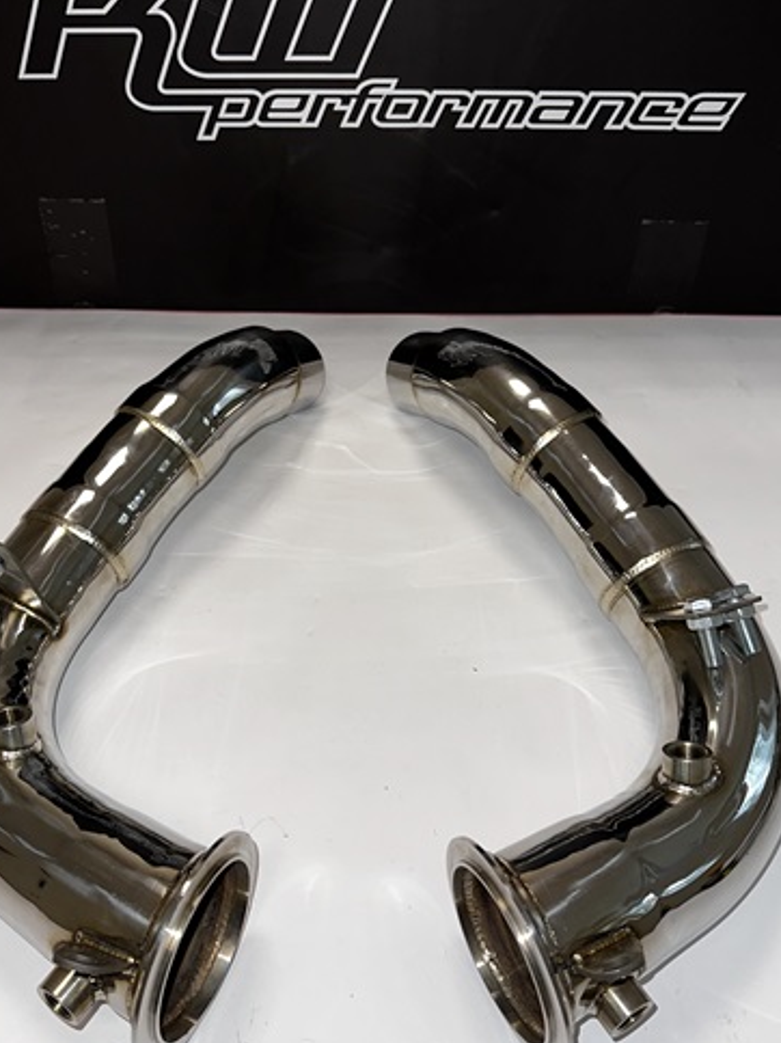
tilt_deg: -43.4
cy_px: 531
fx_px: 903
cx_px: 355
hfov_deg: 46.7
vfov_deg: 60.0
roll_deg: +0.2
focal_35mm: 30
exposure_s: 1/116
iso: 50
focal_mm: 6.86
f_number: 1.78
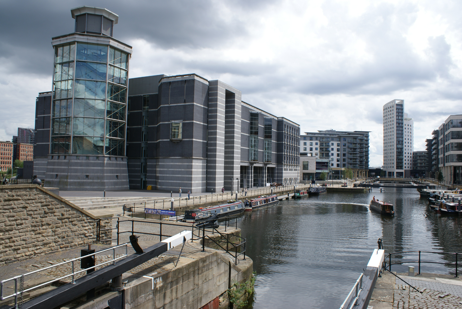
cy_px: 154
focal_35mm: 27
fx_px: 347
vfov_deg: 48.0
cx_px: 231
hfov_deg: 67.3
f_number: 10
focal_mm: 18
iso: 100
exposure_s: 1/160
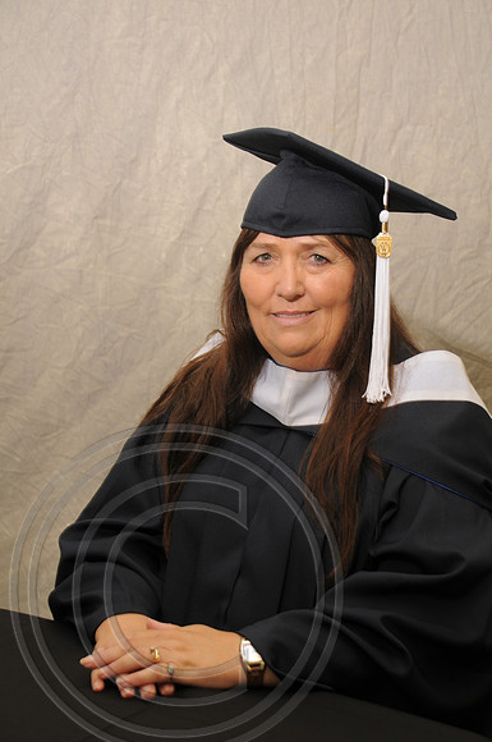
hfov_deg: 17.4
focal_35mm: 78
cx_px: 246
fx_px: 1604
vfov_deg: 26.0
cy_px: 371
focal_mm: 52
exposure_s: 1/40
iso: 200
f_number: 5.6
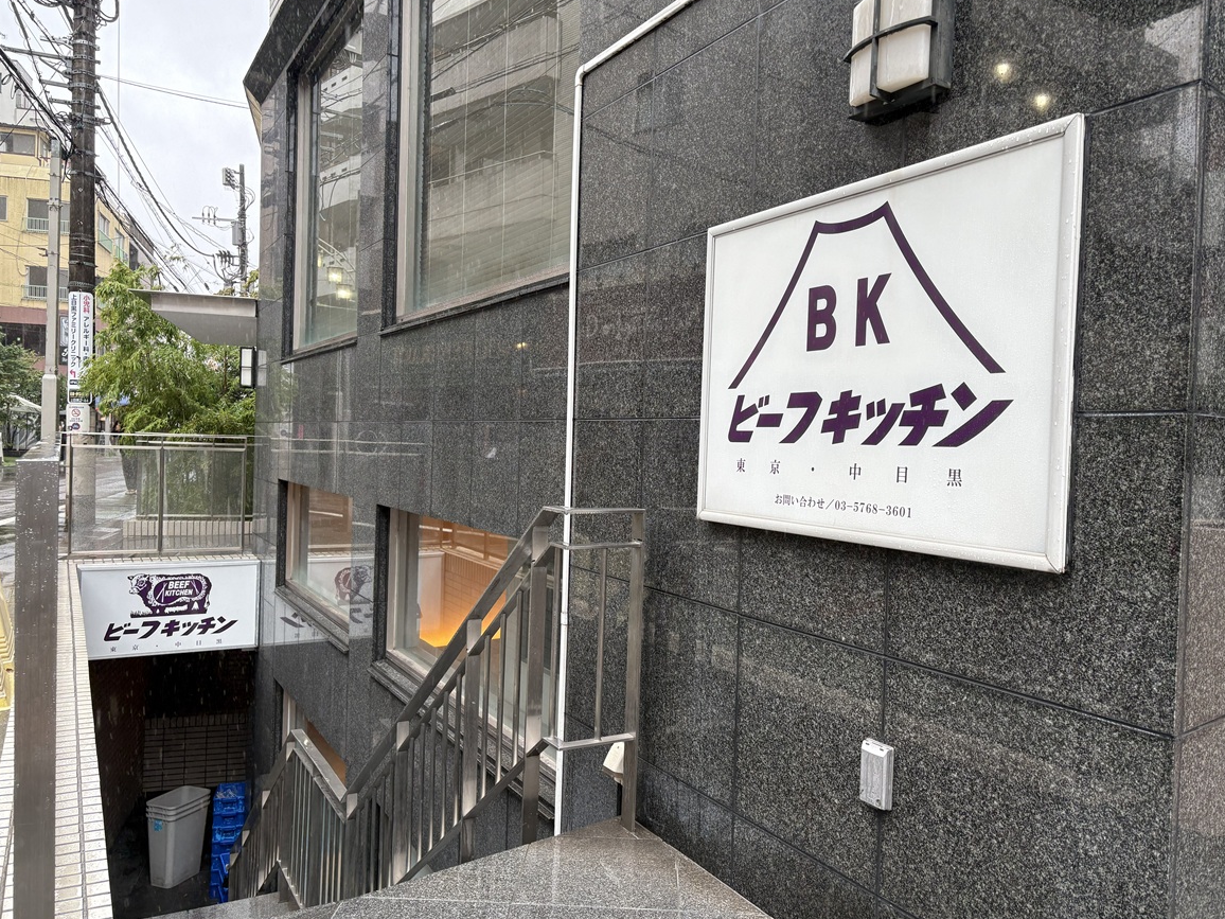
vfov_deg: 51.4
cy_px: 461
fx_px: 955
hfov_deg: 65.3
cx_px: 628
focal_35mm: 27
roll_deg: -2.5
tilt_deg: -1.6
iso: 40
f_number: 1.6
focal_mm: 5.96
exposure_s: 1/122
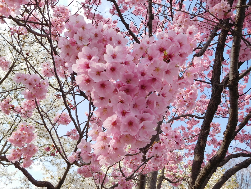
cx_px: 126
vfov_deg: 54.9
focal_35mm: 25
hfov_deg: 69.4
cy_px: 94
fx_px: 181
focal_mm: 4.5
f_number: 3.4
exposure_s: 1/640
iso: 125
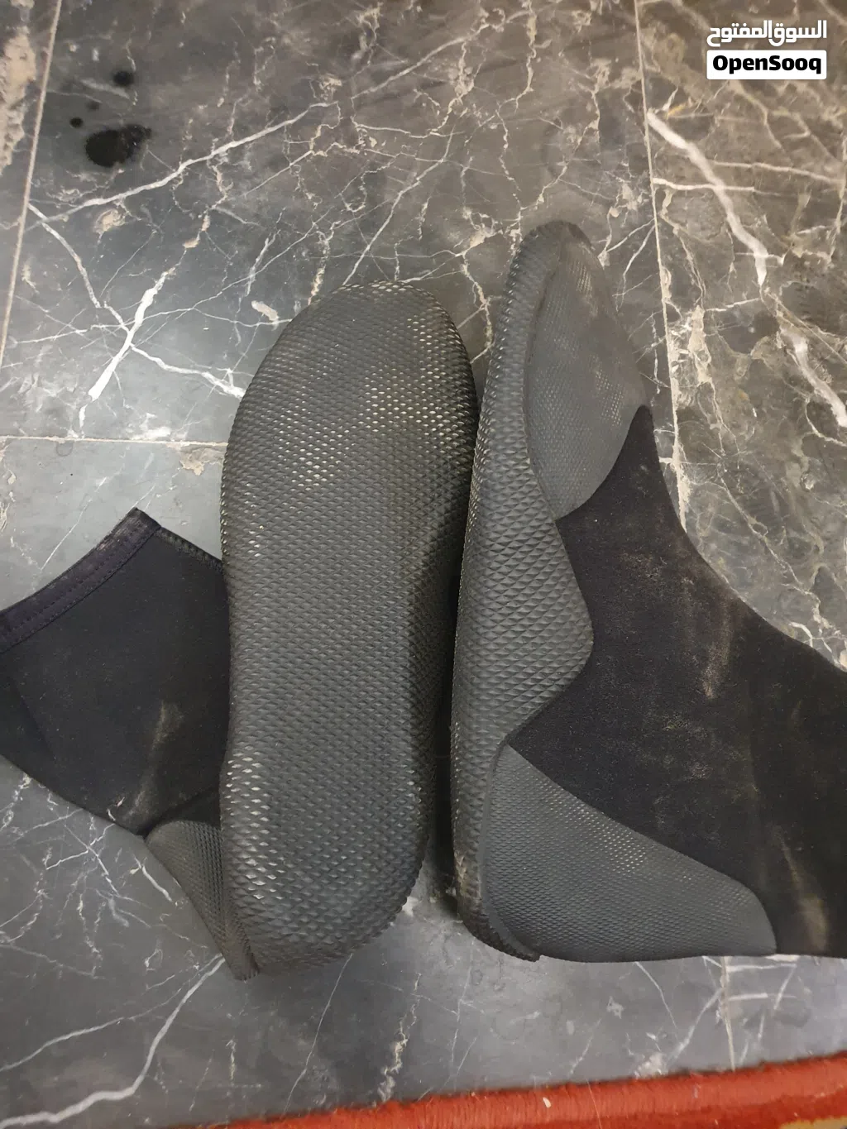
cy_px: 564
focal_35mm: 26
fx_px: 848
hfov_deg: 53.1
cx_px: 424
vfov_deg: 67.3
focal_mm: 4.32
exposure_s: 1/14
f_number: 1.5
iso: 640
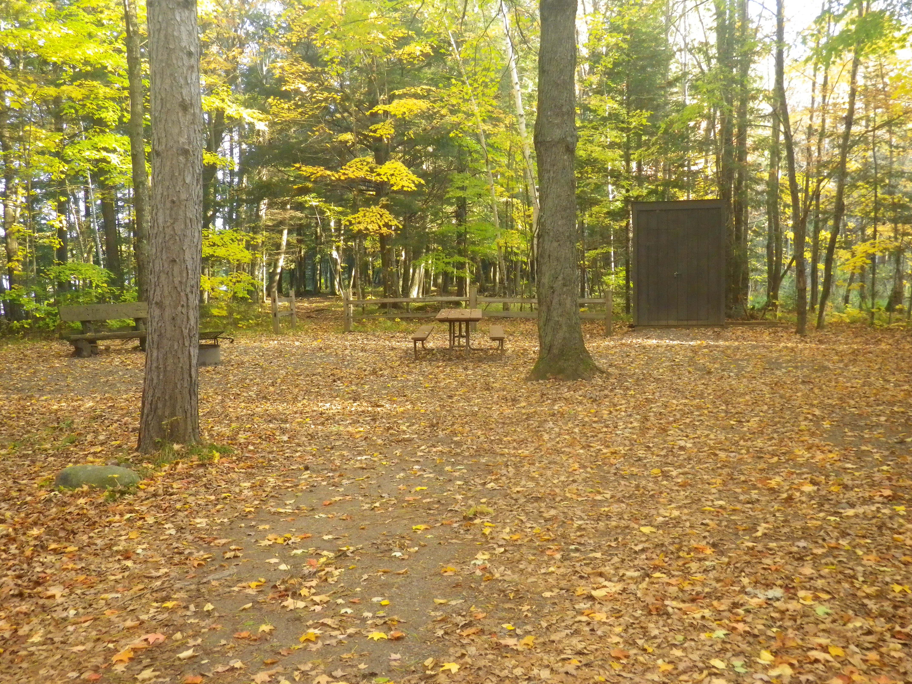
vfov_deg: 41.8
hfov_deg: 54.0
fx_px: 896
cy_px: 342
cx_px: 456
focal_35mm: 34
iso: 400
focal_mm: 6.1
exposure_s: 1/50
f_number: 3.8
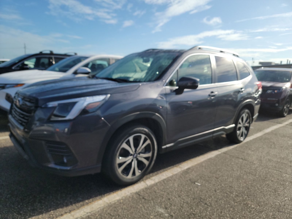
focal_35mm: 24
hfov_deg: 71.6
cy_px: 110
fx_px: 202
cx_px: 146
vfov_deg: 56.8
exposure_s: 1/1078
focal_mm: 6.7
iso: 50
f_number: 1.8
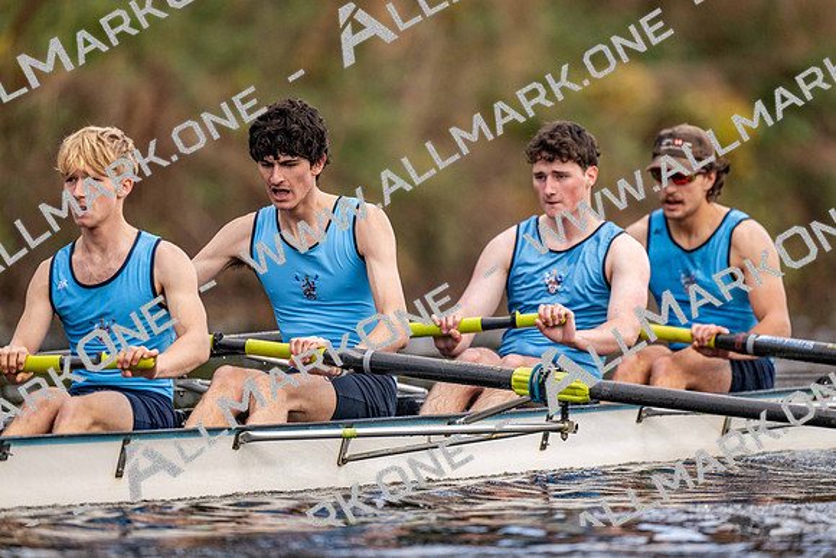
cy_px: 279
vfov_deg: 2.3
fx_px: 13936
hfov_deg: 3.4
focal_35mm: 600
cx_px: 418
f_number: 4
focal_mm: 600
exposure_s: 1/2500
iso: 1600
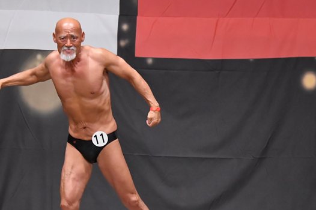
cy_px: 142
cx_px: 117
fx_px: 2807
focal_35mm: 320
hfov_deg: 6.4
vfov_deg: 4.3
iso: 6400
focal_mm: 145
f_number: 5.6
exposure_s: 1/400
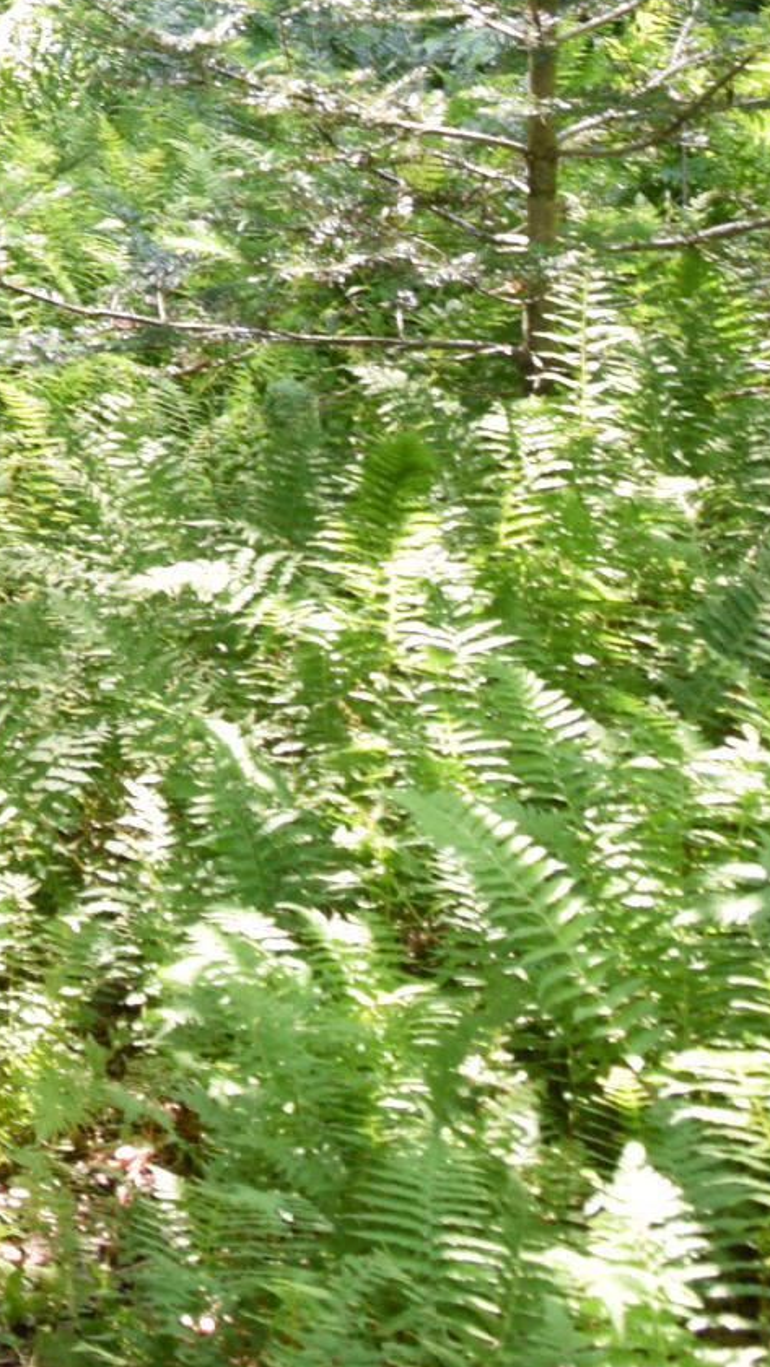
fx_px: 3663
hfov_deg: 11.3
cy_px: -220
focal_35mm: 101
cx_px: -521
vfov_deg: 20.0
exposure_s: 1/125
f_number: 5.6
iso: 400
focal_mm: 18
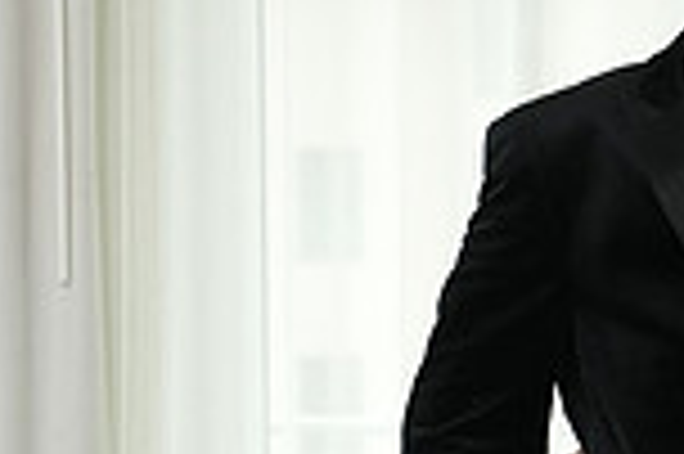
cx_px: 950
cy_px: 357
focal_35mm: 164
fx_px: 3113
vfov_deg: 8.3
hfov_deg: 12.1
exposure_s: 1/200
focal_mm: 43
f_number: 4
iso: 800
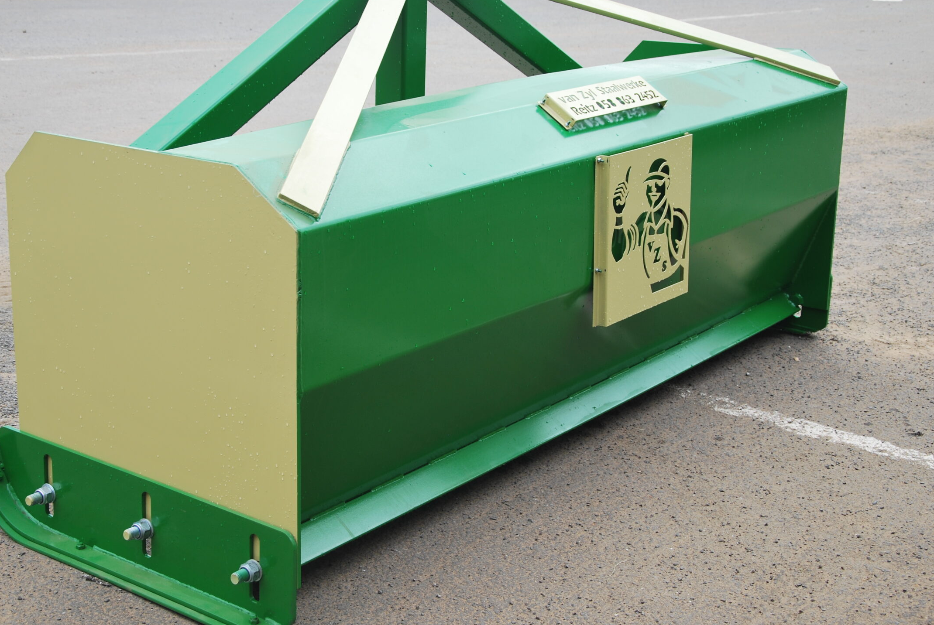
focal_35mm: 61
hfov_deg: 32.8
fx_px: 1585
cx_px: 424
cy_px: 298
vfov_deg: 22.3
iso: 100
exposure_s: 1/125
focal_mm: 34
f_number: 5.6
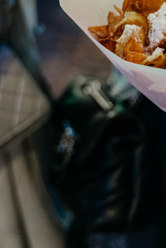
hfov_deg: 12.6
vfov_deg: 19.2
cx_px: 196
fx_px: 732
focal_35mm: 106
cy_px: 74
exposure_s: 1/125
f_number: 2.8
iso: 2500
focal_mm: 43
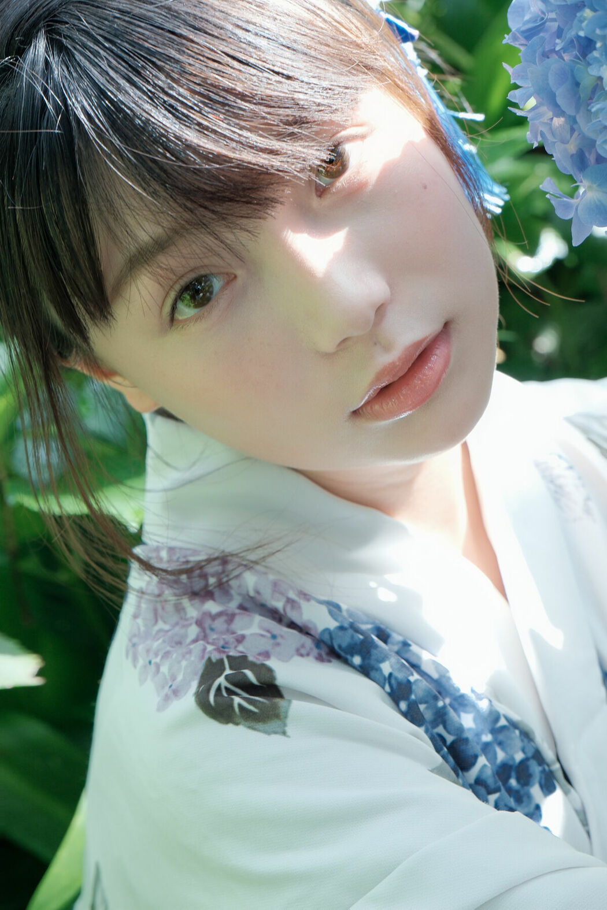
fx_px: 2327
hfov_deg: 14.9
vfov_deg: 22.1
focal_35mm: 92
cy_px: 455
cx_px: 304
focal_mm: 61.5
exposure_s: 1/200
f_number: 5.6
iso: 800
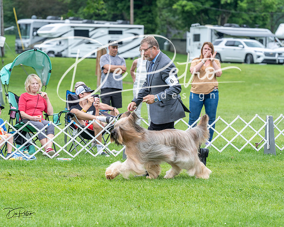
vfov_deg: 8.9
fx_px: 1459
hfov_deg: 11.1
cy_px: 114
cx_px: 142
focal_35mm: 174
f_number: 5
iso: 400
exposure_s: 1/800
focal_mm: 147
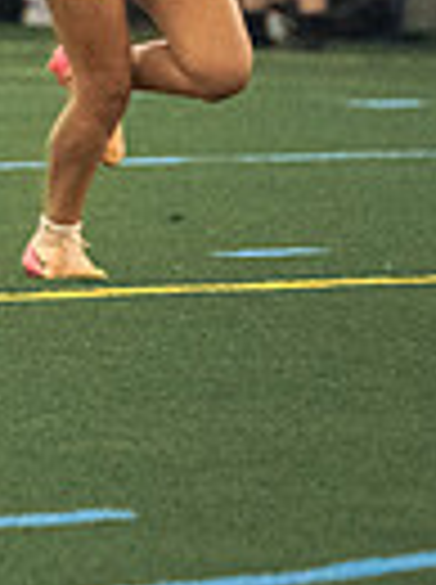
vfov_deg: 1.7
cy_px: -166
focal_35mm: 1192
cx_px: -760
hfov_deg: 1.2
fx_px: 20084
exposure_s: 1/500
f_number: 2.8
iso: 11400
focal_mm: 185
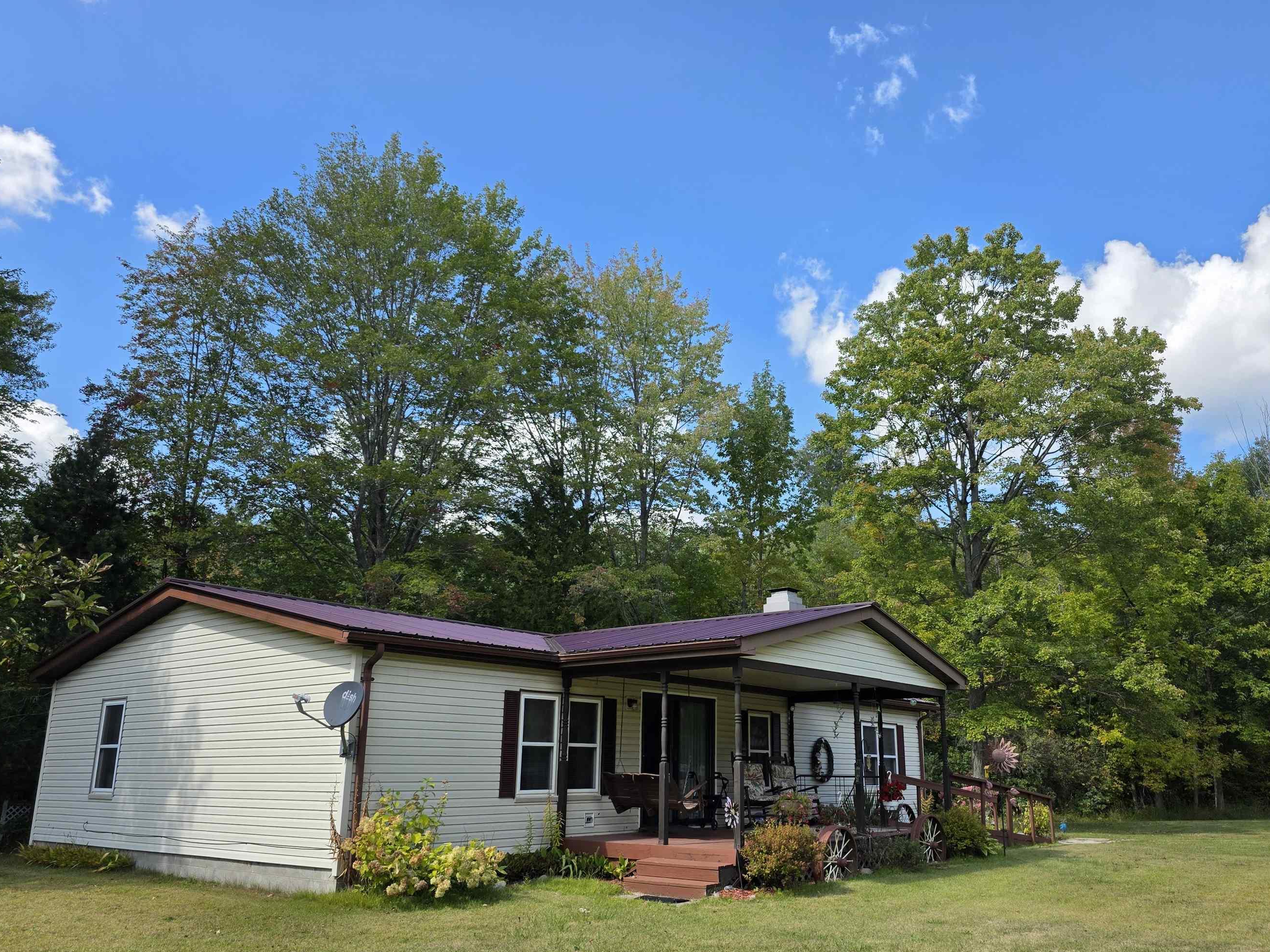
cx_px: 701
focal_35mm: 27
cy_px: 543
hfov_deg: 65.2
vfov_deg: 51.2
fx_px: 991
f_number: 1.7
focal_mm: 6.3
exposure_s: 1/3512
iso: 80
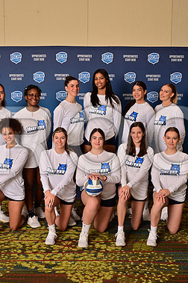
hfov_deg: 27.5
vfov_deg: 40.4
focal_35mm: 49
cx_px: 93
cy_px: 142
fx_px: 385
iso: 400
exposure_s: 1/125
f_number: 13
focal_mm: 32
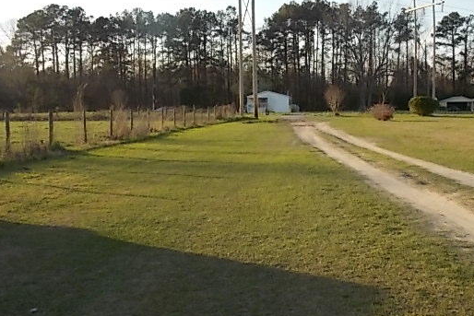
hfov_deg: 44.2
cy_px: 165
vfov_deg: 30.5
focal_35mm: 44
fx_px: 579
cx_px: 292
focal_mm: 6.1
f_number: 3.4
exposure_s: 1/320
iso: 80
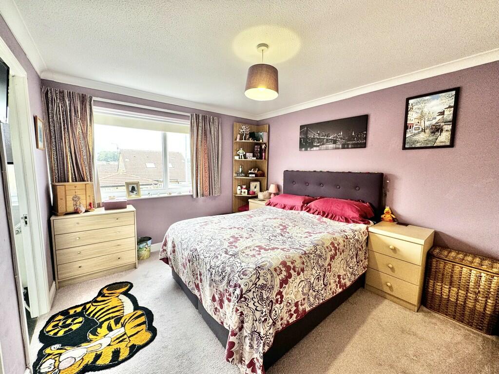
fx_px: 202
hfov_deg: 102.1
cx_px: 250
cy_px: 187
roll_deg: -0.2
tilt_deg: -6.2
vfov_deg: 85.7
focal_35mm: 14
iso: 80
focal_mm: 2.22
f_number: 2.2
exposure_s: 1/99
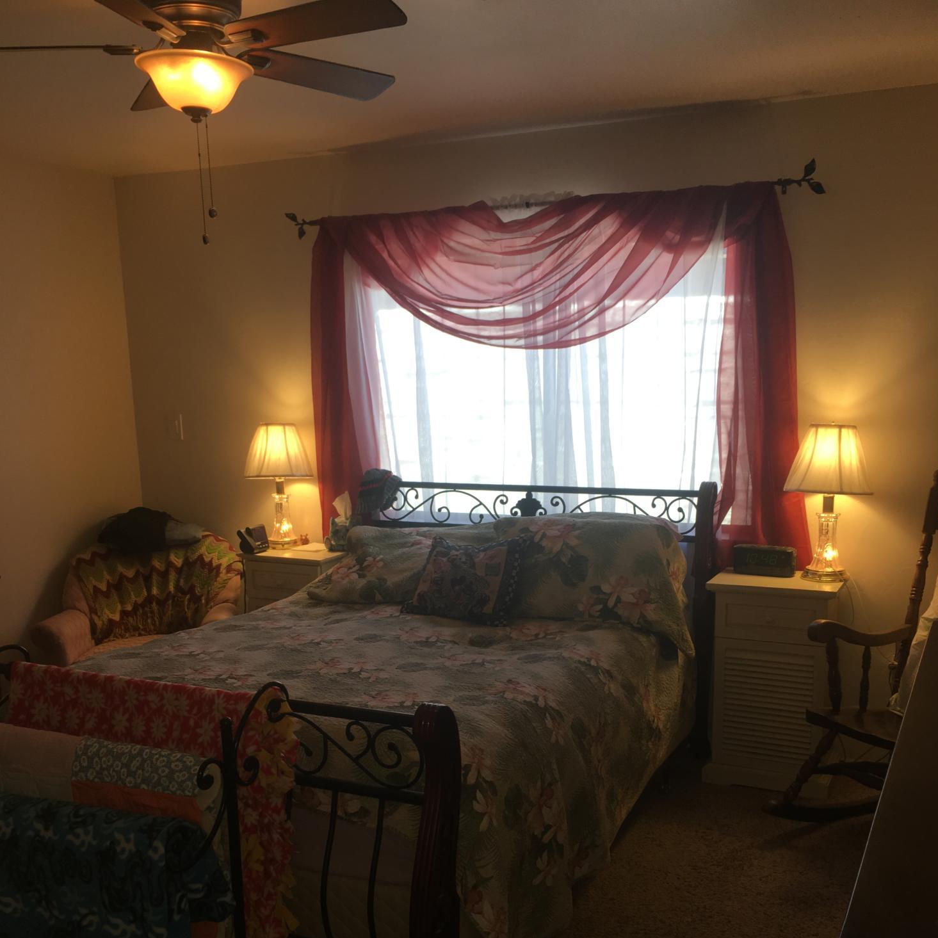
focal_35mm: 35
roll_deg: +1.3
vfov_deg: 46.7
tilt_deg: -11.6
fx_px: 1073
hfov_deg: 47.2
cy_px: 599
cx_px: 480
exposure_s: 1/30
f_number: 2.2
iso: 25
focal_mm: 4.15
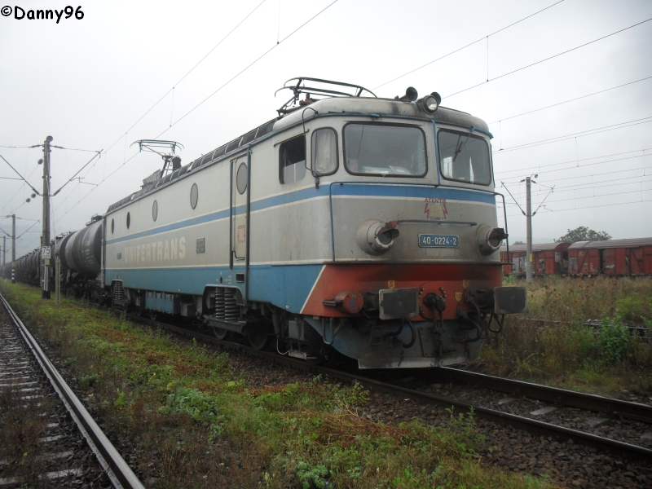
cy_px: 244
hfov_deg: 52.6
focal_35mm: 35
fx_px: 659
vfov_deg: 40.7
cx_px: 326
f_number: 3.2
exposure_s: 1/180
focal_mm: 6.3
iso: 100
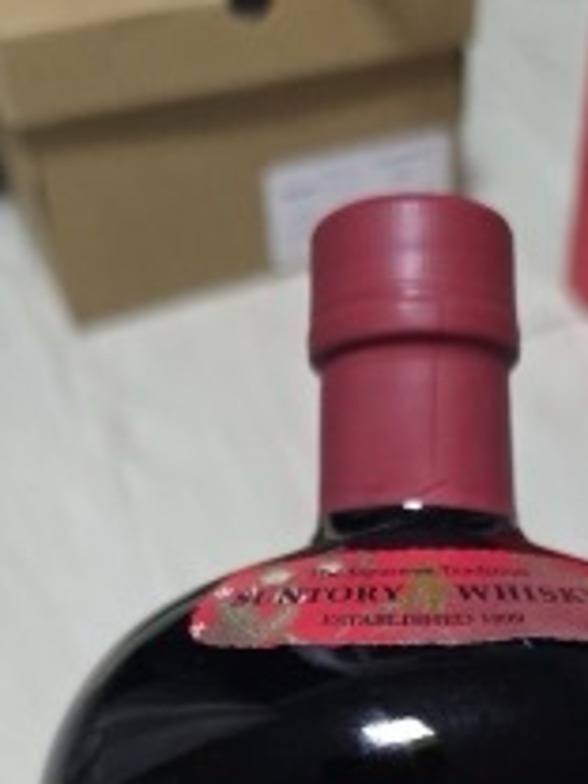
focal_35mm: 53
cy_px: 829
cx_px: 403
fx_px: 1200
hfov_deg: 27.3
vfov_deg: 32.5
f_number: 1.7
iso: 800
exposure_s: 1/120
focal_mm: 6.3
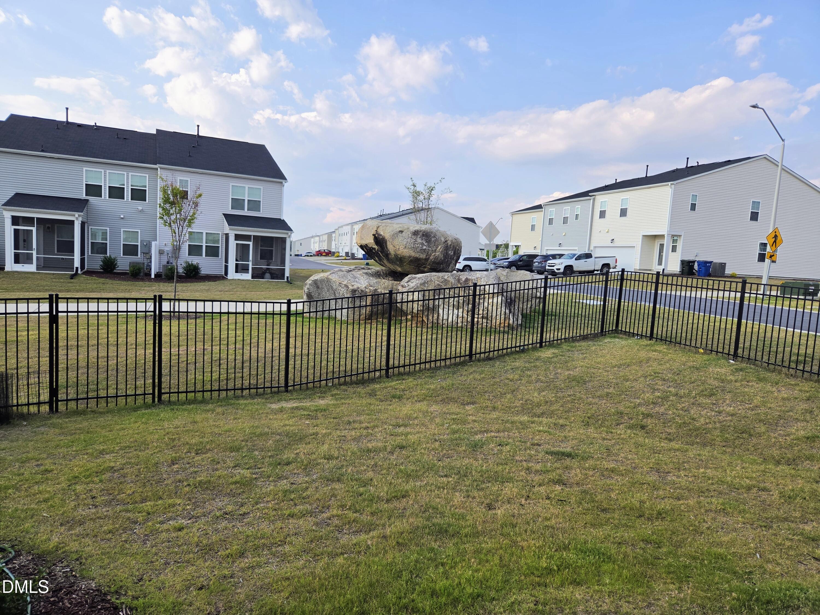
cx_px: 410
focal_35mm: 23
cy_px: 308
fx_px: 545
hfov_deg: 73.9
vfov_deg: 58.9
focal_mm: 5.4
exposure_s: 1/2277
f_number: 1.8
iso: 80
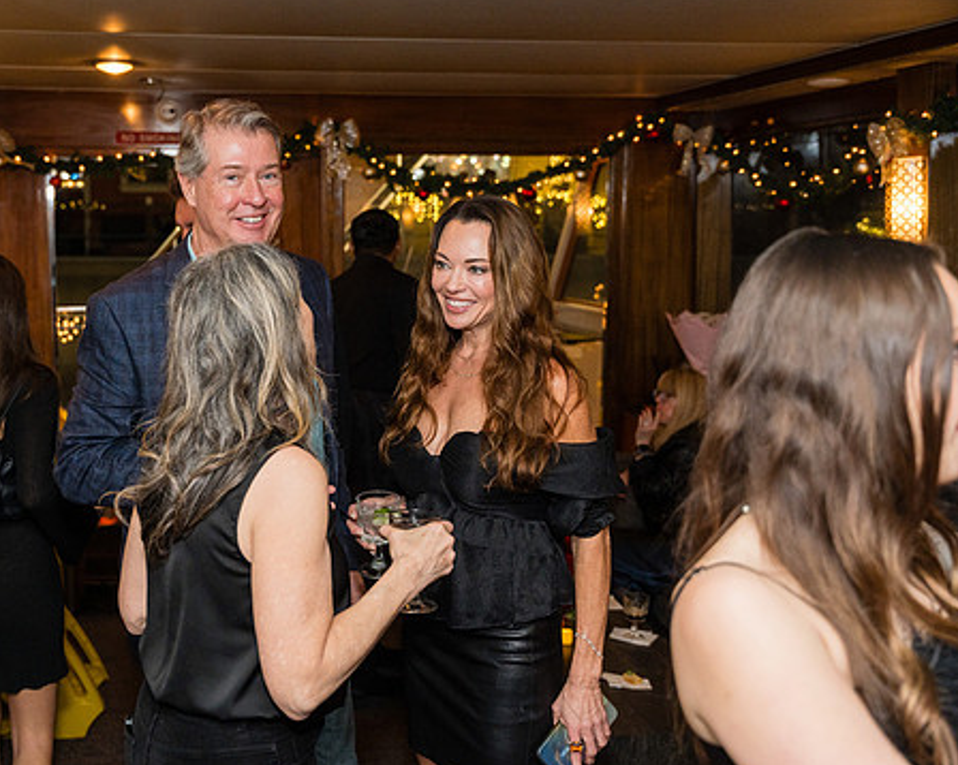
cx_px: 344
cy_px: 386
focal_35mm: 41
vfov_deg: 36.5
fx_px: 1162
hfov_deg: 44.3
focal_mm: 33.7
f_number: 3.2
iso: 1600
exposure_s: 1/250
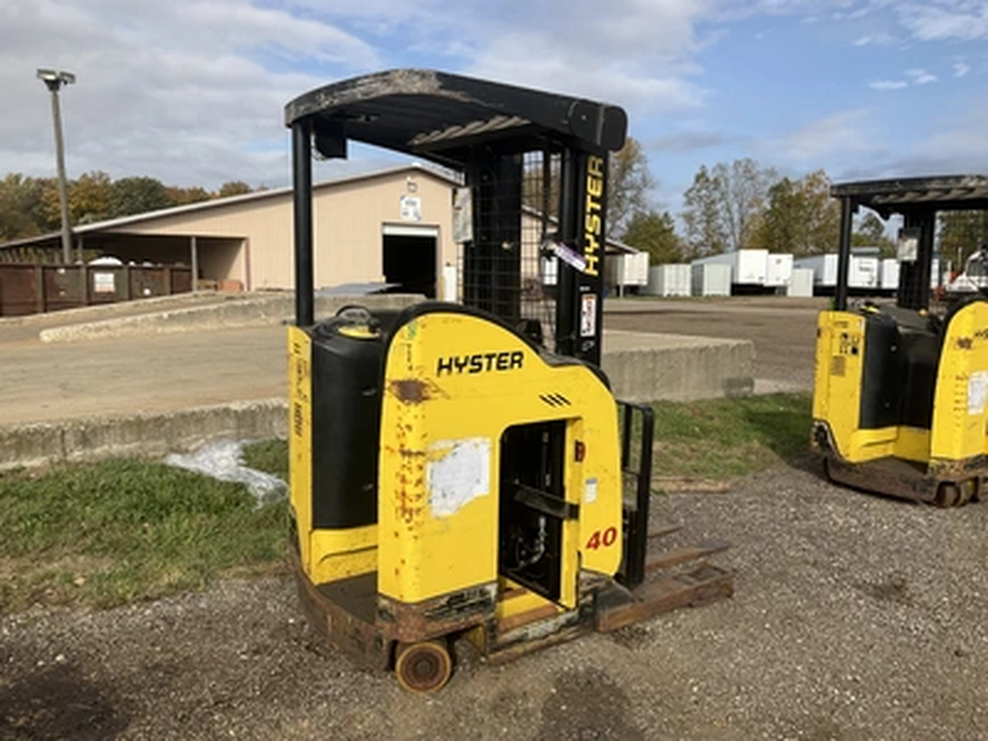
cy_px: 370
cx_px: 494
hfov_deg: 61.7
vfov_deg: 48.2
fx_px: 828
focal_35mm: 29
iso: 25
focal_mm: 3
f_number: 1.8
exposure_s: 1/2227
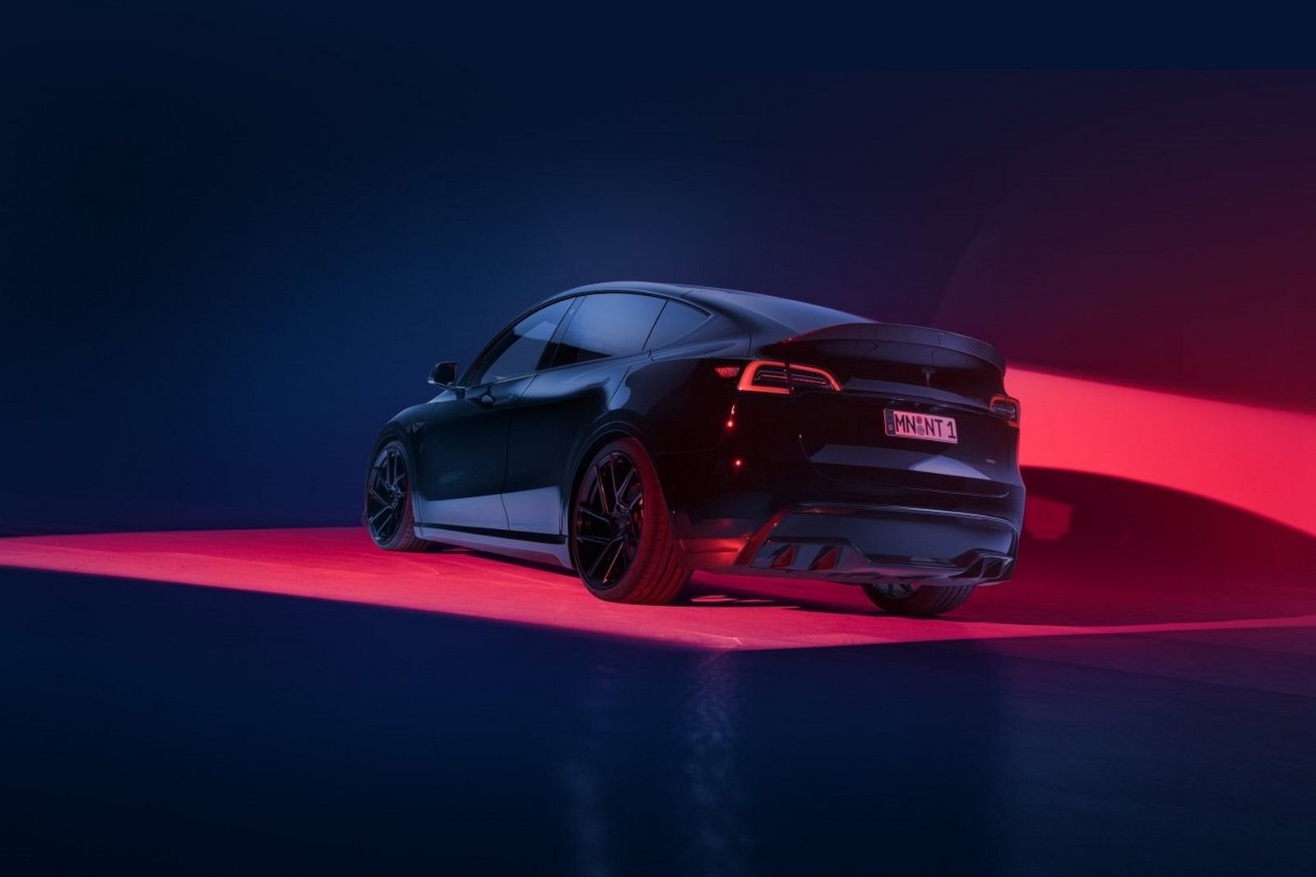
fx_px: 1316
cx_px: 658
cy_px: 438
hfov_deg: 53.1
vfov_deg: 36.9
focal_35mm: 36
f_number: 6.3
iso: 160
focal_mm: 36
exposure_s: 4
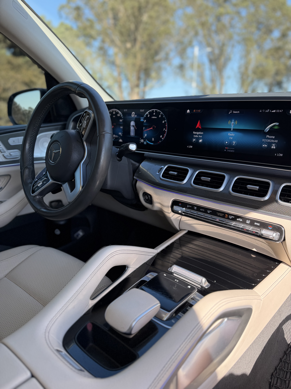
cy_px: 194
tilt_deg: -13.9
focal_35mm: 24
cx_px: 146
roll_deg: -1.6
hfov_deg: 56.8
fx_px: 269
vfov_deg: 71.6
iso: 80
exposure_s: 1/571
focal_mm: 6.76
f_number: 1.78
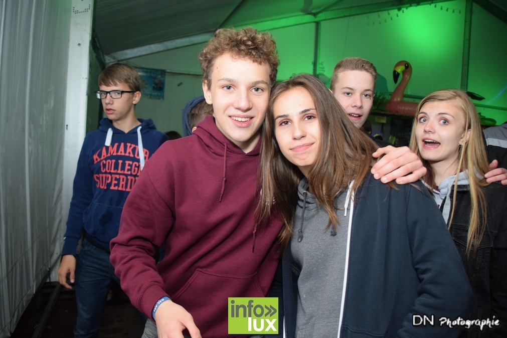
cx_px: 254
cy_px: 169
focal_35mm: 27
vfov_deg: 47.9
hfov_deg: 67.4
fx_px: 380
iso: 1600
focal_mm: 18
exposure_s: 1/60
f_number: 3.5
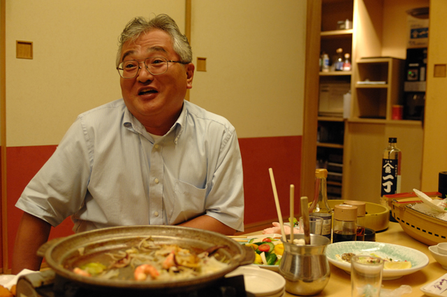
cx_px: 224
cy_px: 148
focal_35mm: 42
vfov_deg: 31.8
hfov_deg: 46.5
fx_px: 521
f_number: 2.8
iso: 640
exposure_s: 1/60
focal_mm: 28
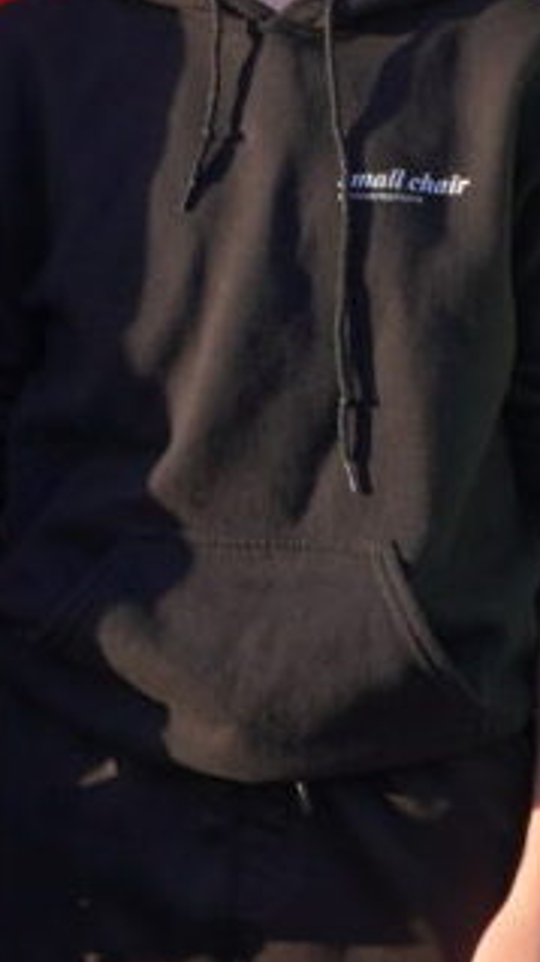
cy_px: 115
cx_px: 350
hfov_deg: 11.7
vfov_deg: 20.4
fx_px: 2627
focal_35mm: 103
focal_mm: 16
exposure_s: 1/200
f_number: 4
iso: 100
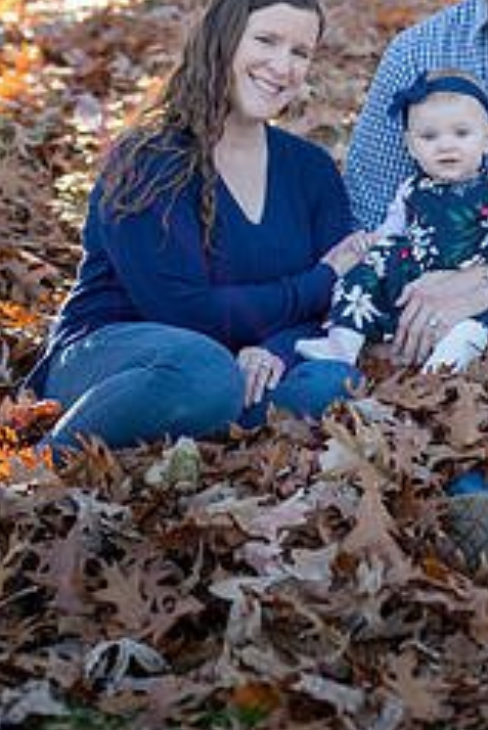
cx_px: 445
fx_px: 3066
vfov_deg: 13.5
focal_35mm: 151
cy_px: 80
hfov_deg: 9.1
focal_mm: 80
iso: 400
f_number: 4.5
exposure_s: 1/500
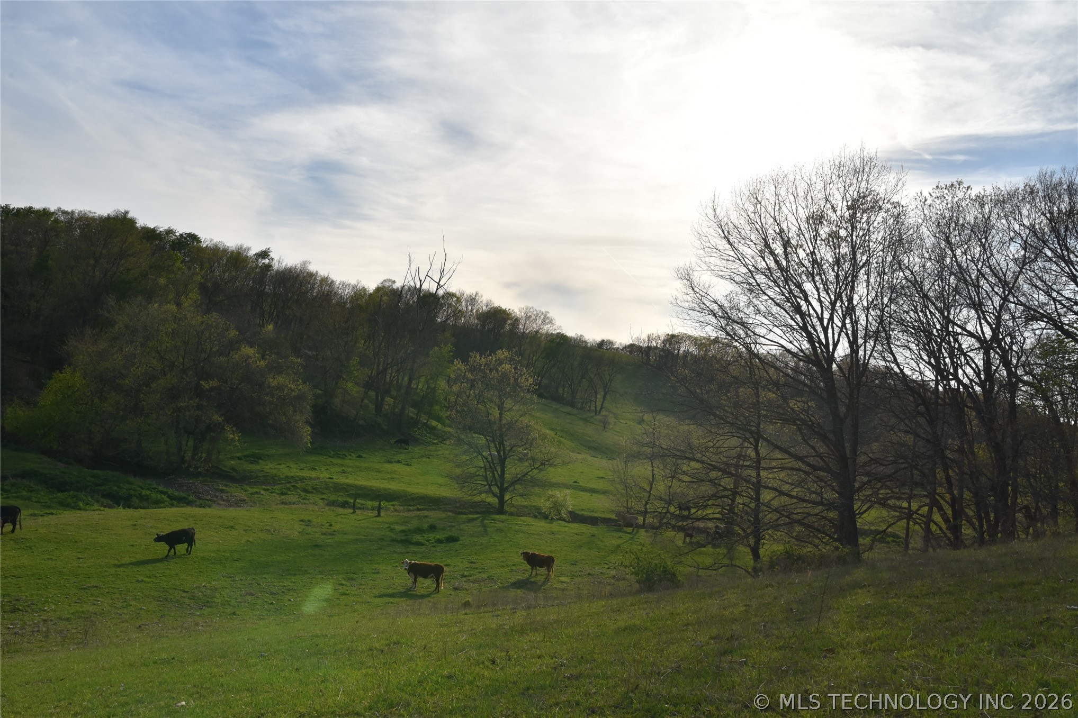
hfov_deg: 65.5
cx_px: 539
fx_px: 838
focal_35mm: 28
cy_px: 359
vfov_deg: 46.4
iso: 320
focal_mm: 28
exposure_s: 1/640
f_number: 13
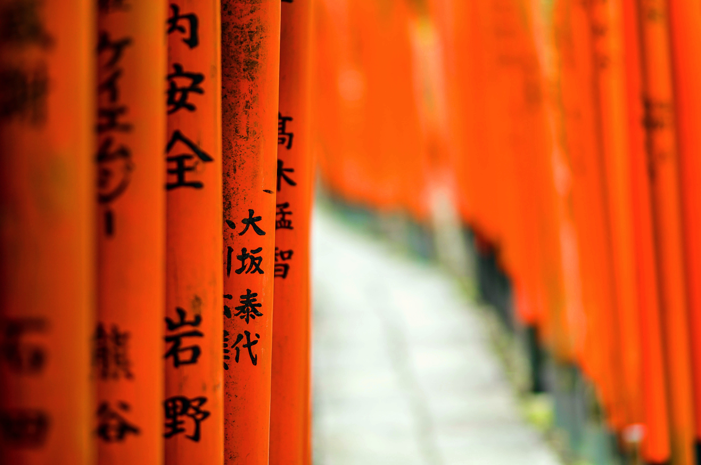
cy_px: 232
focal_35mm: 128
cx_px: 350
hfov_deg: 16.1
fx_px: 2478
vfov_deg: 10.7
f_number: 1.8
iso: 100
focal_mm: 85
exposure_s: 1/200
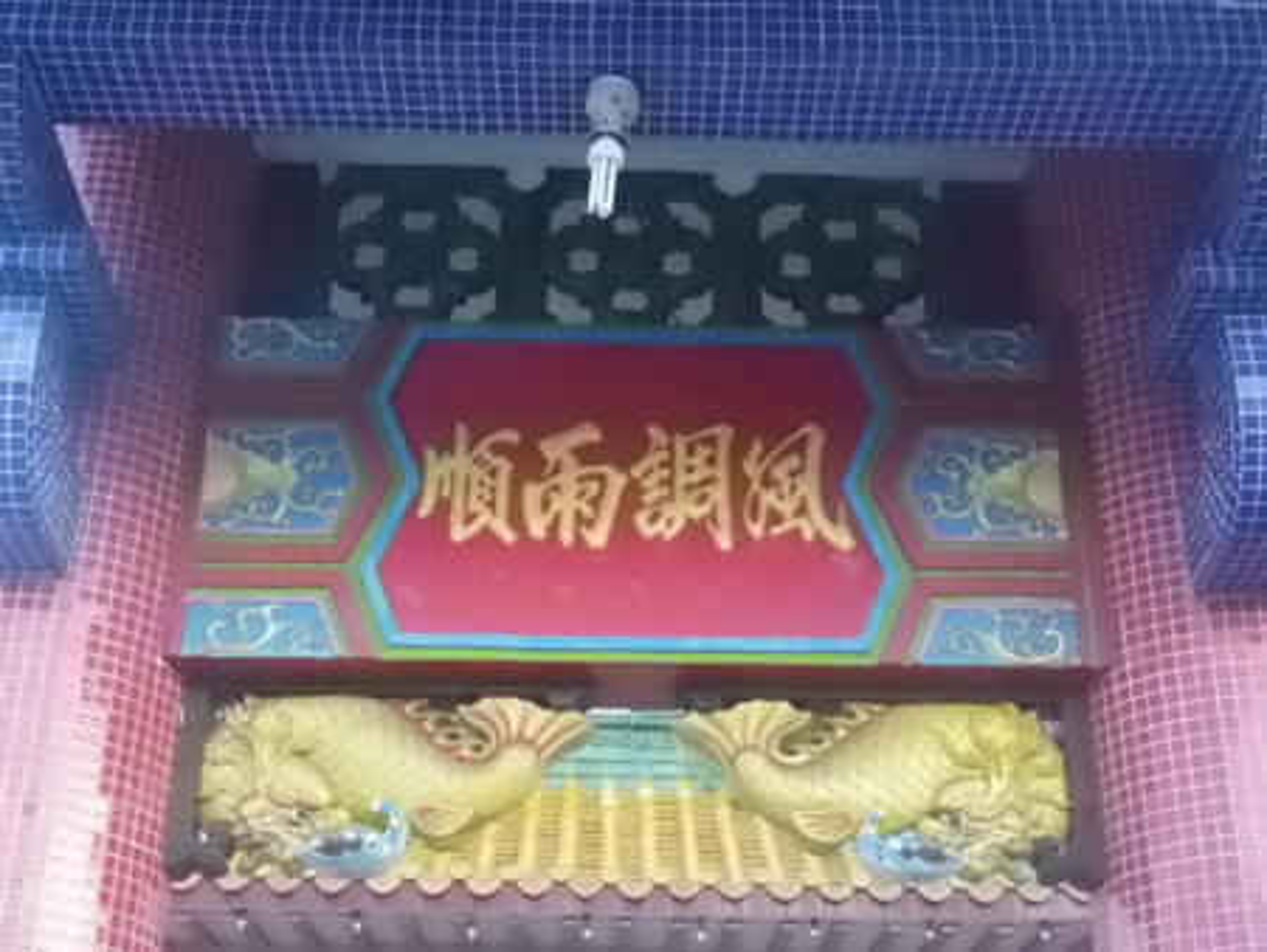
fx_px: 1868
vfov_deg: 28.6
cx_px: 634
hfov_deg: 37.5
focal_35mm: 51
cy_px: 476
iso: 800
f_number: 4.4
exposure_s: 1/30
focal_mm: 9.1
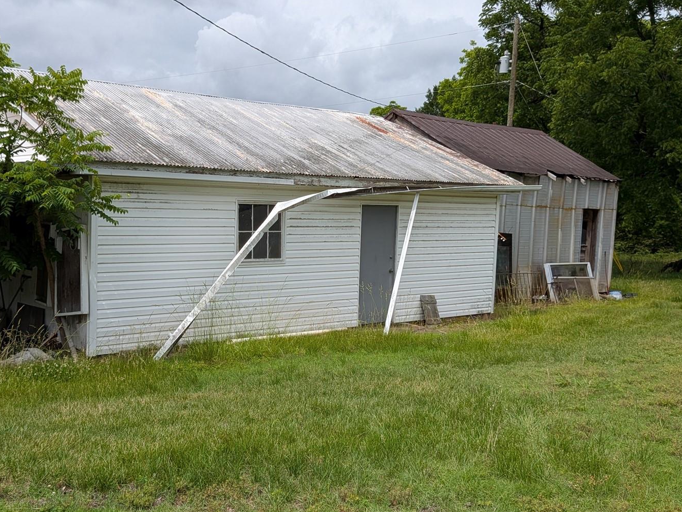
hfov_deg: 49.4
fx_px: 729
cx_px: 235
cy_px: 262
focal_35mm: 37
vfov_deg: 38.7
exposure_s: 1/2304
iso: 31
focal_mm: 4.53
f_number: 1.7
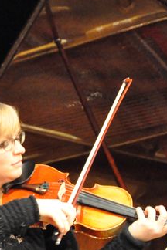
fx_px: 2366
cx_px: -47
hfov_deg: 4.0
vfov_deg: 6.1
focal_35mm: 340
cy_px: 180
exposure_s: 1/60
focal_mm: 92
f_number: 5.6
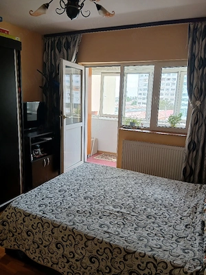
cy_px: 138
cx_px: 103
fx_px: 206
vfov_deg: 67.3
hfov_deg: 53.1
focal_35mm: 26
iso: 40
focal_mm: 3.98
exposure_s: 1/50.3
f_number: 1.8
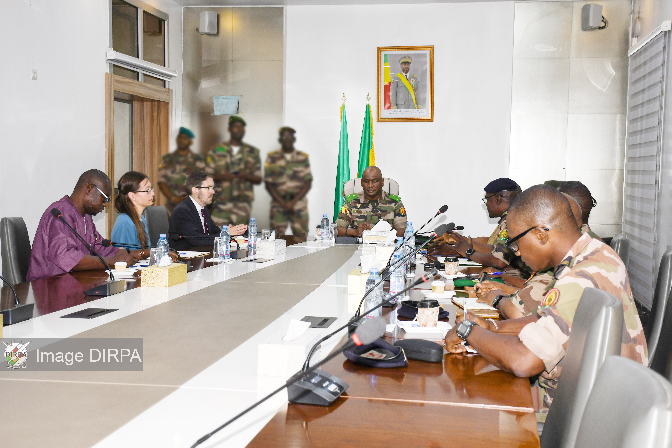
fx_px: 952
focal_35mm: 51
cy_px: 224
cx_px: 336
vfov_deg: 26.5
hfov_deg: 38.9
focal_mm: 34
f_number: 5.6
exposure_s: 1/125
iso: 320
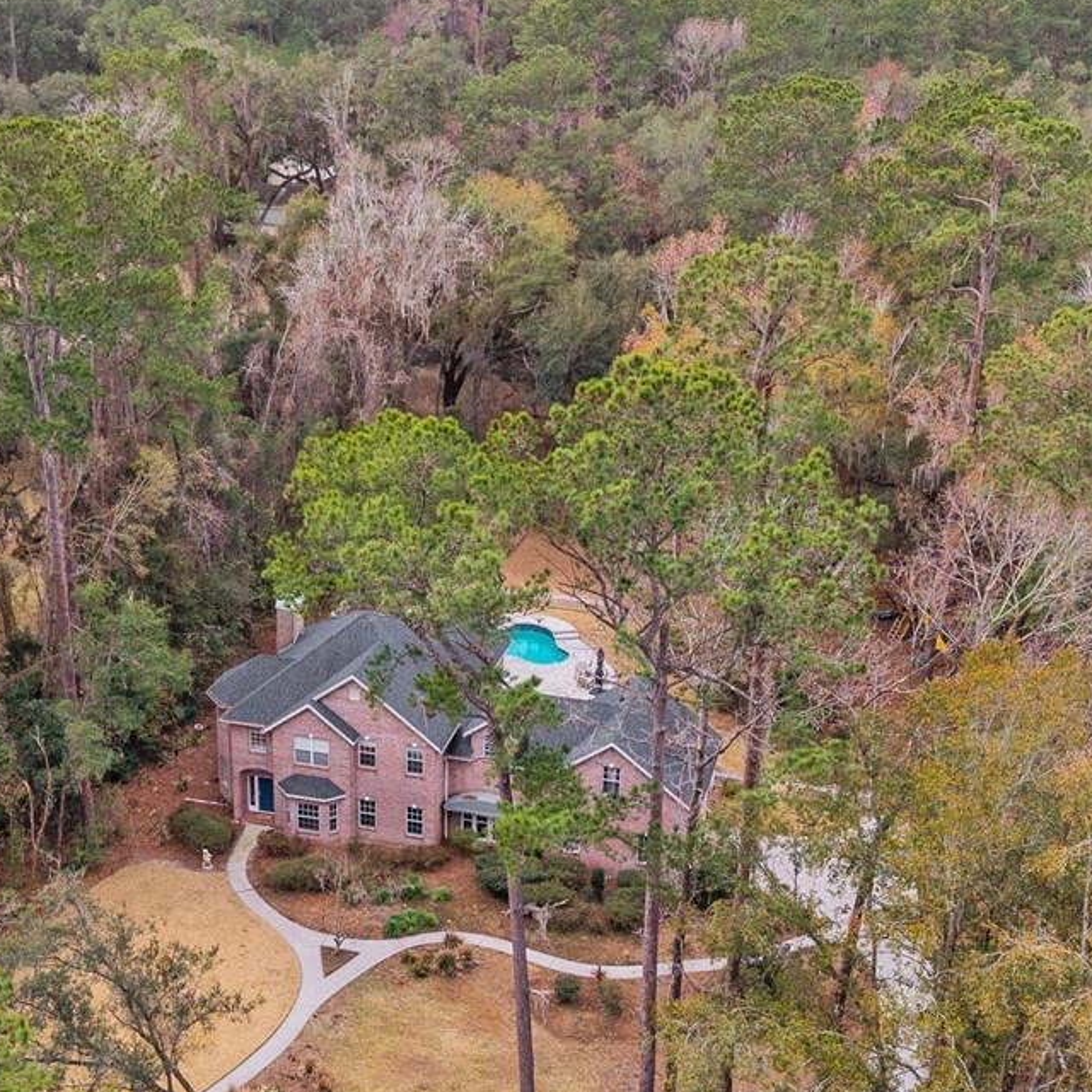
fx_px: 1892
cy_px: 602
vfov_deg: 32.2
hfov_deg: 32.1
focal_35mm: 53
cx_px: 413
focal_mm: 8.67
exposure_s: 1/1250
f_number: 1.8
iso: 300
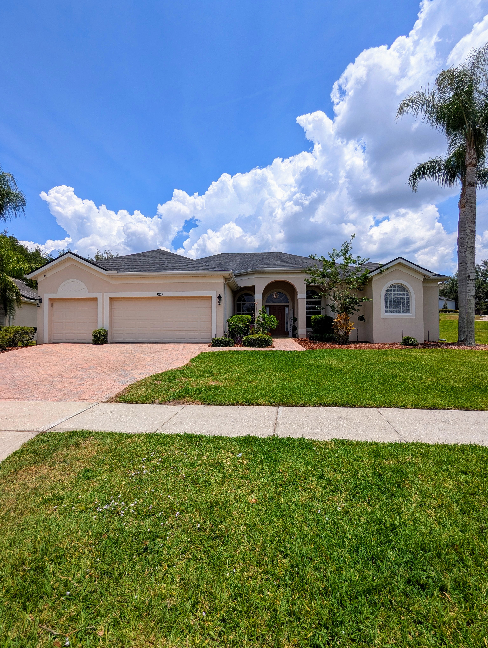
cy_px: 324
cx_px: 244
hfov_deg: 78.2
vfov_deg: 94.4
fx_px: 300
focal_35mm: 16
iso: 49
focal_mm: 2.35
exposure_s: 1/3322
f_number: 2.2
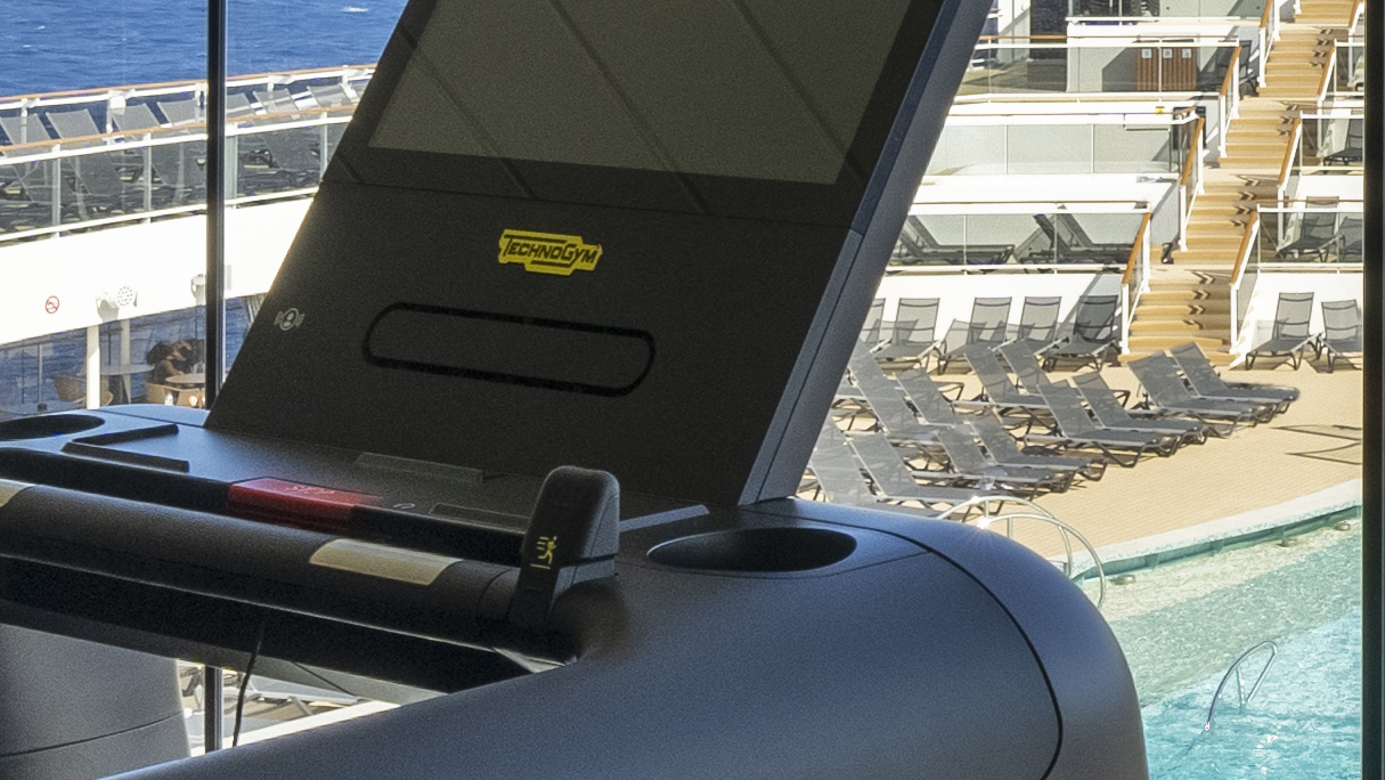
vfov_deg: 13.2
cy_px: -204
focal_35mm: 89
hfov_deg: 20.4
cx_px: 2104
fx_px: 3269
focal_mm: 12
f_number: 9
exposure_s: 1/640
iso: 640
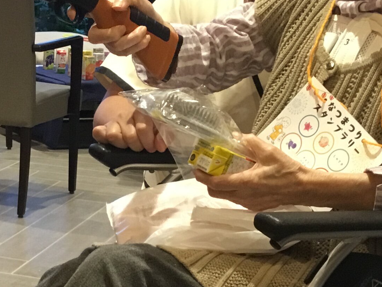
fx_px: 1026
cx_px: 30
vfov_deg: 15.9
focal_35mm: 93
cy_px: 133
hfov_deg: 20.6
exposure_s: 1/30
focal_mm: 3.3
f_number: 2.4
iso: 125
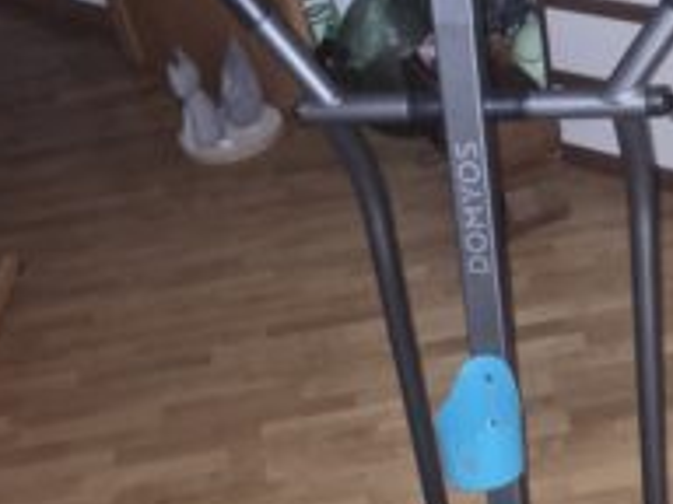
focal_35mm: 48
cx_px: 435
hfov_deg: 39.3
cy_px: 438
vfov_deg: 29.2
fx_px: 933
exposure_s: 1/10
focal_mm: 5.4
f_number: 1.8
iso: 320
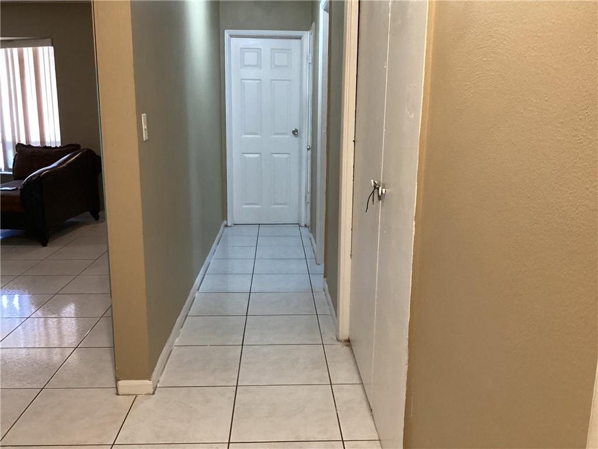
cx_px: 299
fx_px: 536
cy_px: 224
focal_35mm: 31
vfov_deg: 45.4
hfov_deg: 58.4
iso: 320
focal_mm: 3.3
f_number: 2.4
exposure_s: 1/40
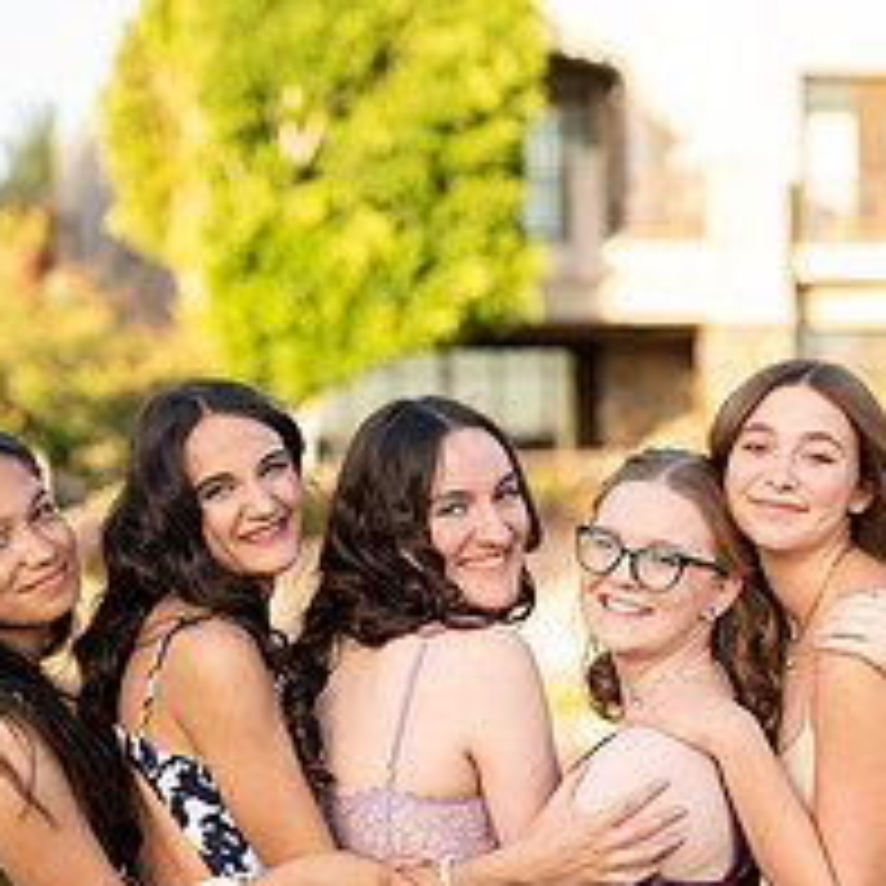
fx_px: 2809
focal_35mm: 97
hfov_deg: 17.9
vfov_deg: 17.9
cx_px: 515
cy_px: 616
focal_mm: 50
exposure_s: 1/500
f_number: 2
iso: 100
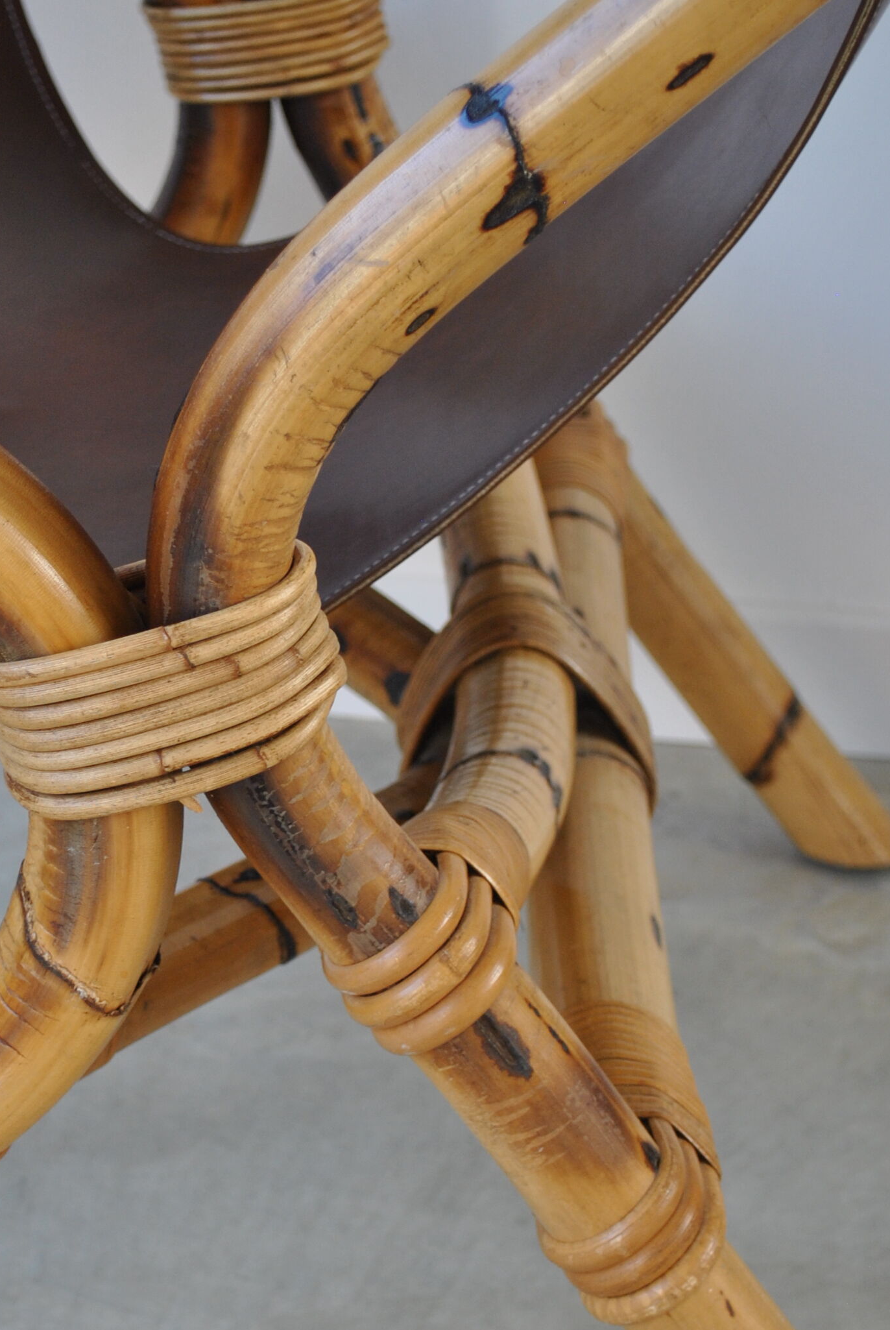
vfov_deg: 19.9
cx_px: 220
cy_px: 888
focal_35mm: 102
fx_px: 3772
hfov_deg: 13.4
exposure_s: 1/60
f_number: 5
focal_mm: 36
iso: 200
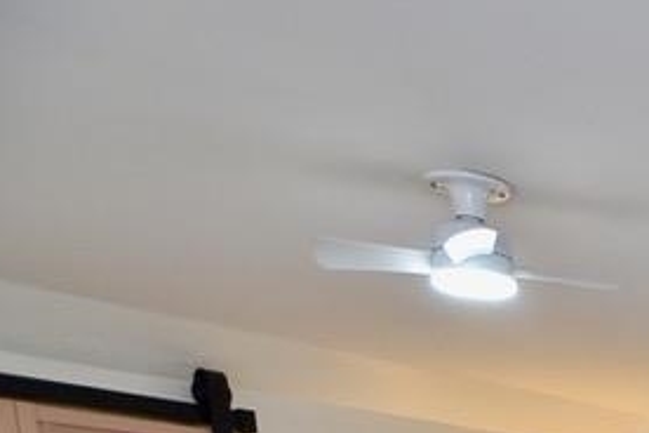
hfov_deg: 20.4
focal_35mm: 59
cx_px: 1237
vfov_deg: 18.3
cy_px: 770
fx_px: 1064
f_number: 4
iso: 400
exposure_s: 1/60
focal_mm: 10
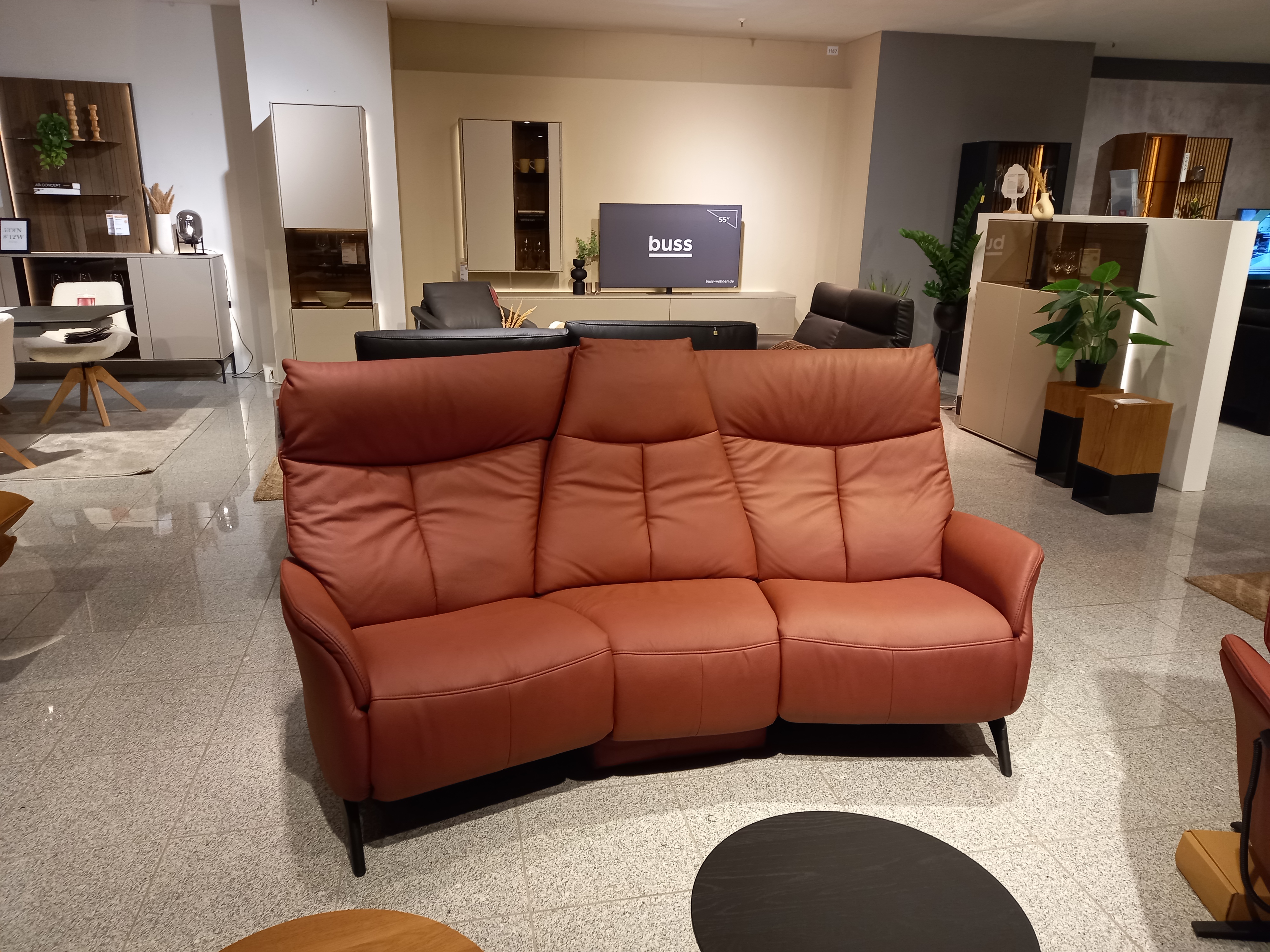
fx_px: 917
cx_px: 635
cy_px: 476
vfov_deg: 54.9
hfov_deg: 69.4
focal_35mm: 25
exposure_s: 1/50
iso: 200
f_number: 2
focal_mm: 4.6
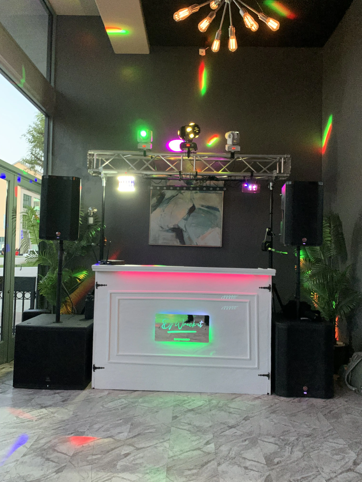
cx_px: 181
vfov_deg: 67.3
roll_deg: -1.2
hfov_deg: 53.1
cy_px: 241
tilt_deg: +4.1
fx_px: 363
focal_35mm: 26
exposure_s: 1/30
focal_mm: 4.25
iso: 640
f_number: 1.8
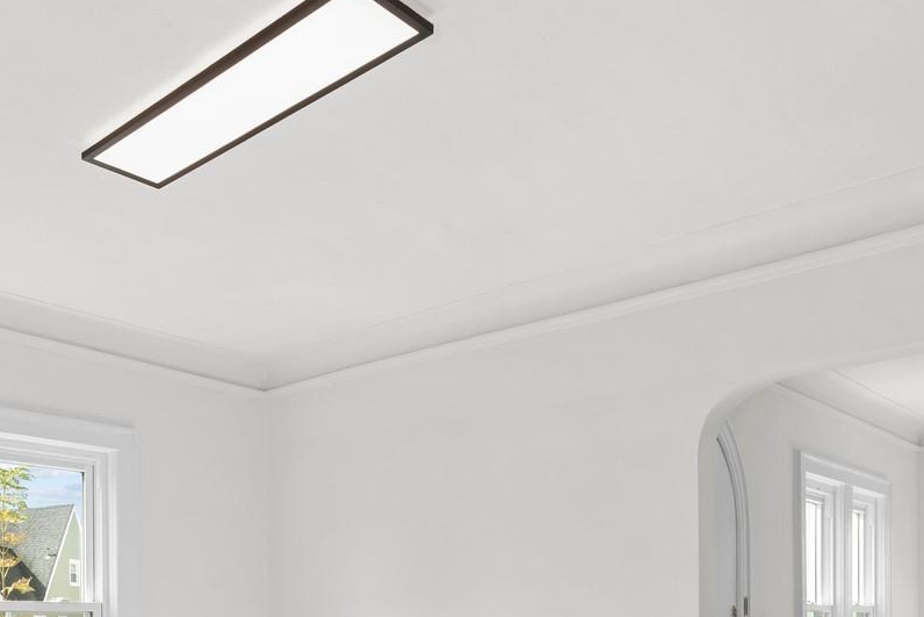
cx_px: 290
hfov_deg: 51.9
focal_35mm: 36
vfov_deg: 33.0
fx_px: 924
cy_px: 652
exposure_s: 1/13
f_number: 10
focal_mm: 14
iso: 320
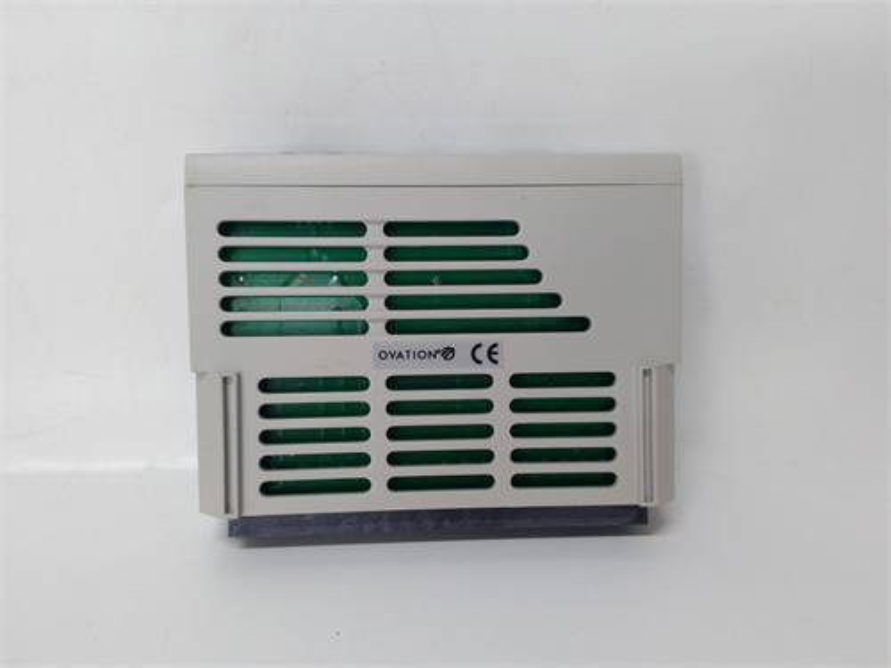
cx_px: 446
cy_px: 334
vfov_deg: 51.4
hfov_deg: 65.3
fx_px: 695
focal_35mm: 27
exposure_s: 1/33
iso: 157
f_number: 2
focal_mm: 3.79
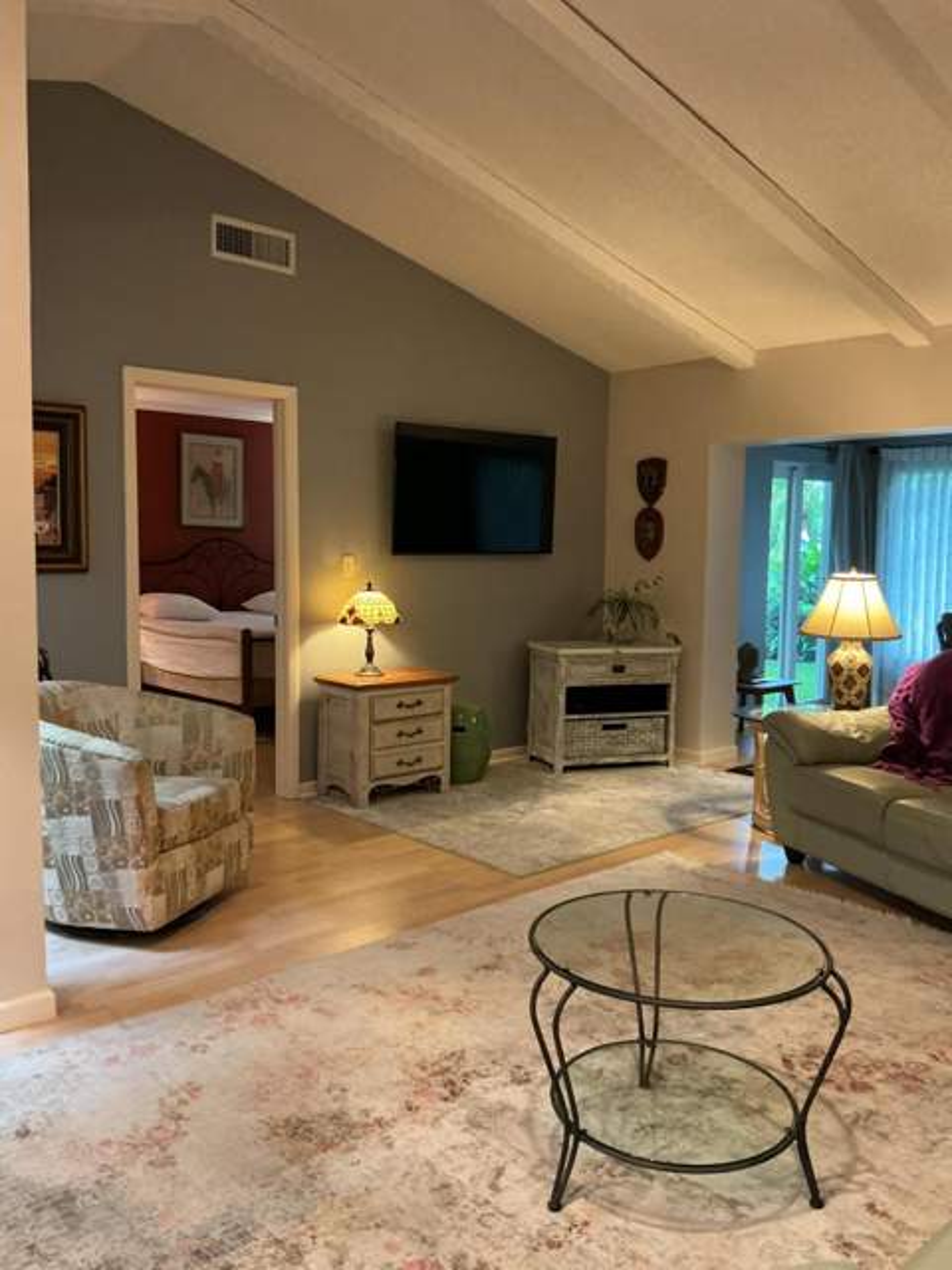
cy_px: 635
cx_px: 476
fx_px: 1063
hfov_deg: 48.2
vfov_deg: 61.7
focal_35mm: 29
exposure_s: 1/40
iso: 250
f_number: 1.8
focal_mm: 3
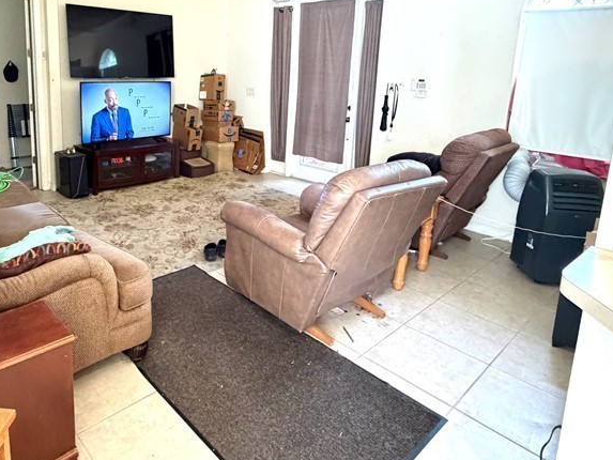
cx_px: 217
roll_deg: -0.8
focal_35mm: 25
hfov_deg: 67.9
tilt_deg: -10.0
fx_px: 443
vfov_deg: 53.4
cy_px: 141
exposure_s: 1/40
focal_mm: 2.22
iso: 1000
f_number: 2.2
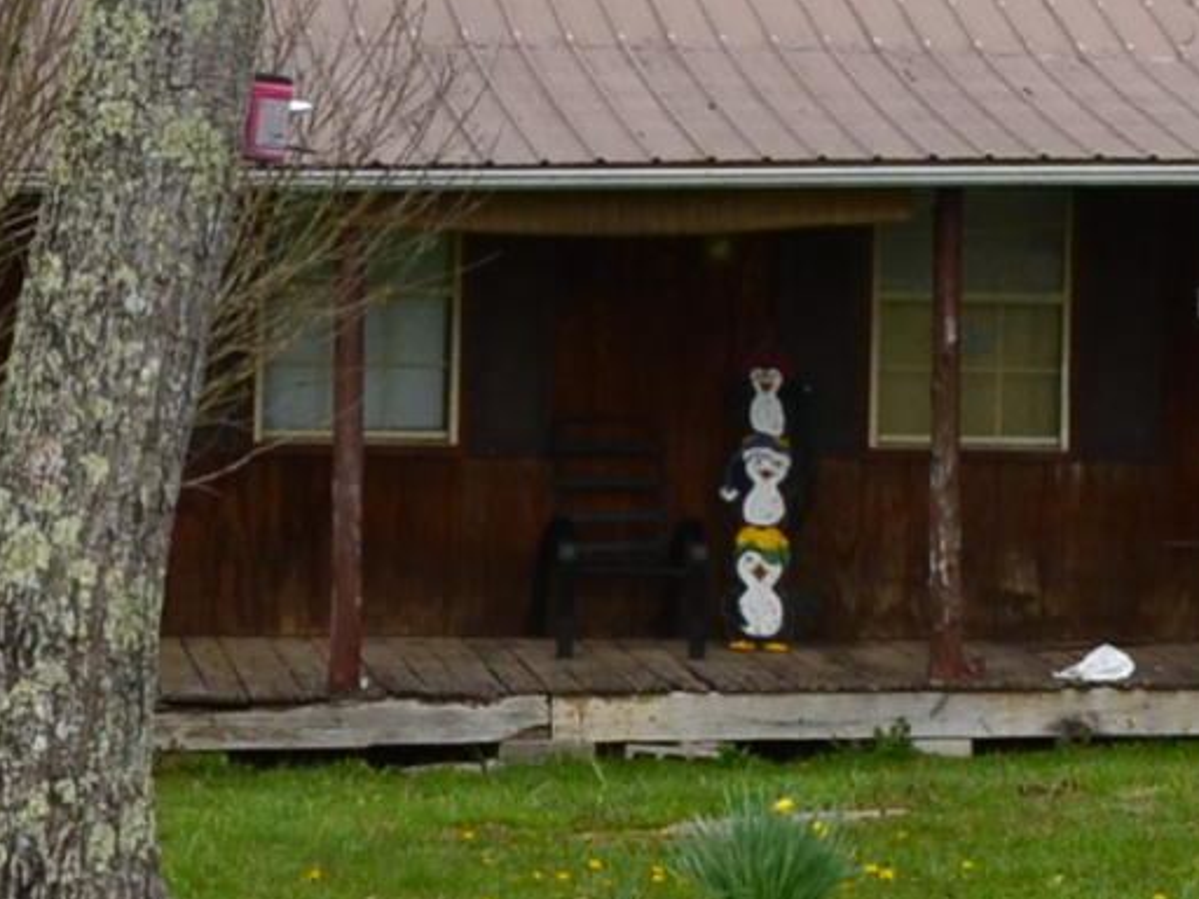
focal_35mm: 203
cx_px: 546
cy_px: -339
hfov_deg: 9.7
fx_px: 7031
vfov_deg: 7.2
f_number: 11
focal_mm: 24
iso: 400
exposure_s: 1/400
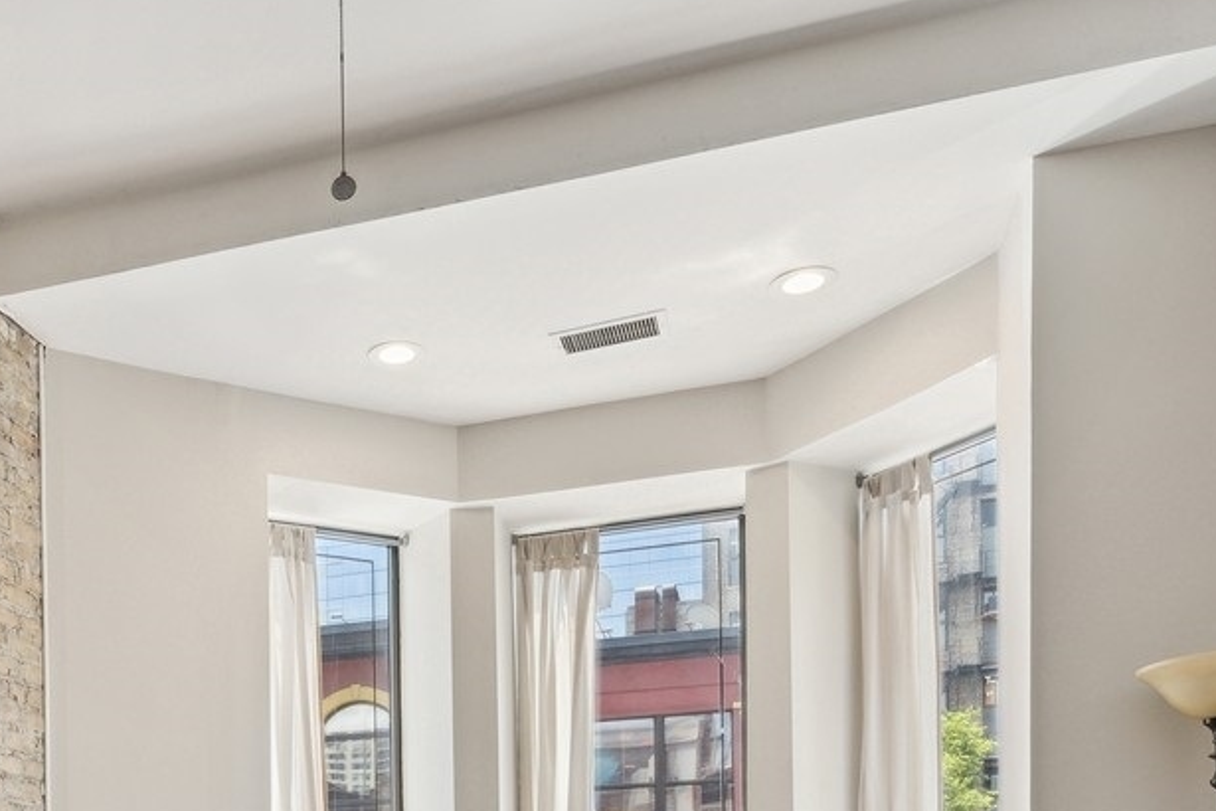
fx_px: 1361
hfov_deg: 45.5
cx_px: 231
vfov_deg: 28.9
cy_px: 961
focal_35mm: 40
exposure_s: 1/10
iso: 400
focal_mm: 15.5
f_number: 9.5
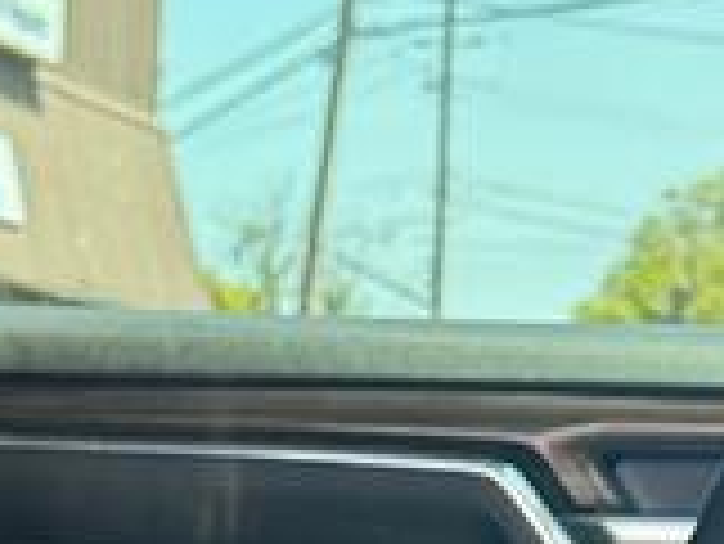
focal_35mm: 191
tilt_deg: -8.4
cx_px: -598
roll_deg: +0.1
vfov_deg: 7.3
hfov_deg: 9.8
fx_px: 3998
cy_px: 1281
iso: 100
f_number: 1.78
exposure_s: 1/246
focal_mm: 6.76
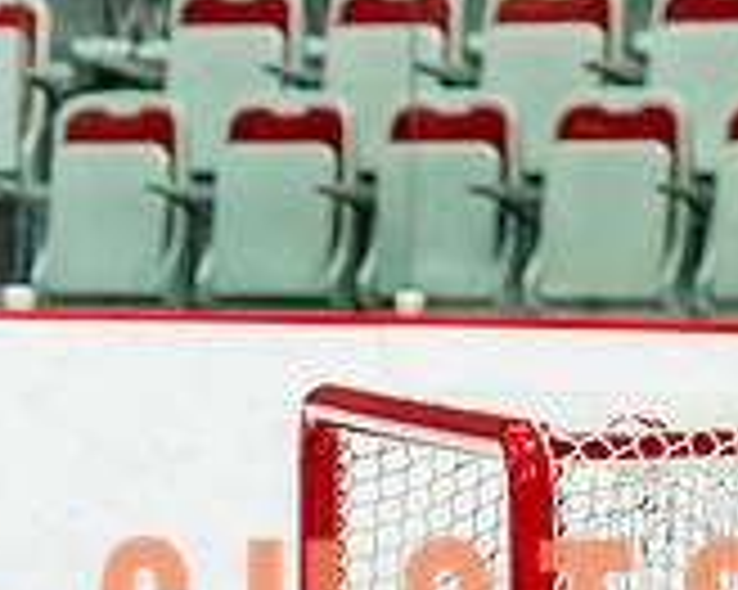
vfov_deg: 3.0
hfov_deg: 3.7
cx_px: -280
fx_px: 11307
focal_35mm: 518
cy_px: 695
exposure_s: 1/1000
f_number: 3.2
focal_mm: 116
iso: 1600
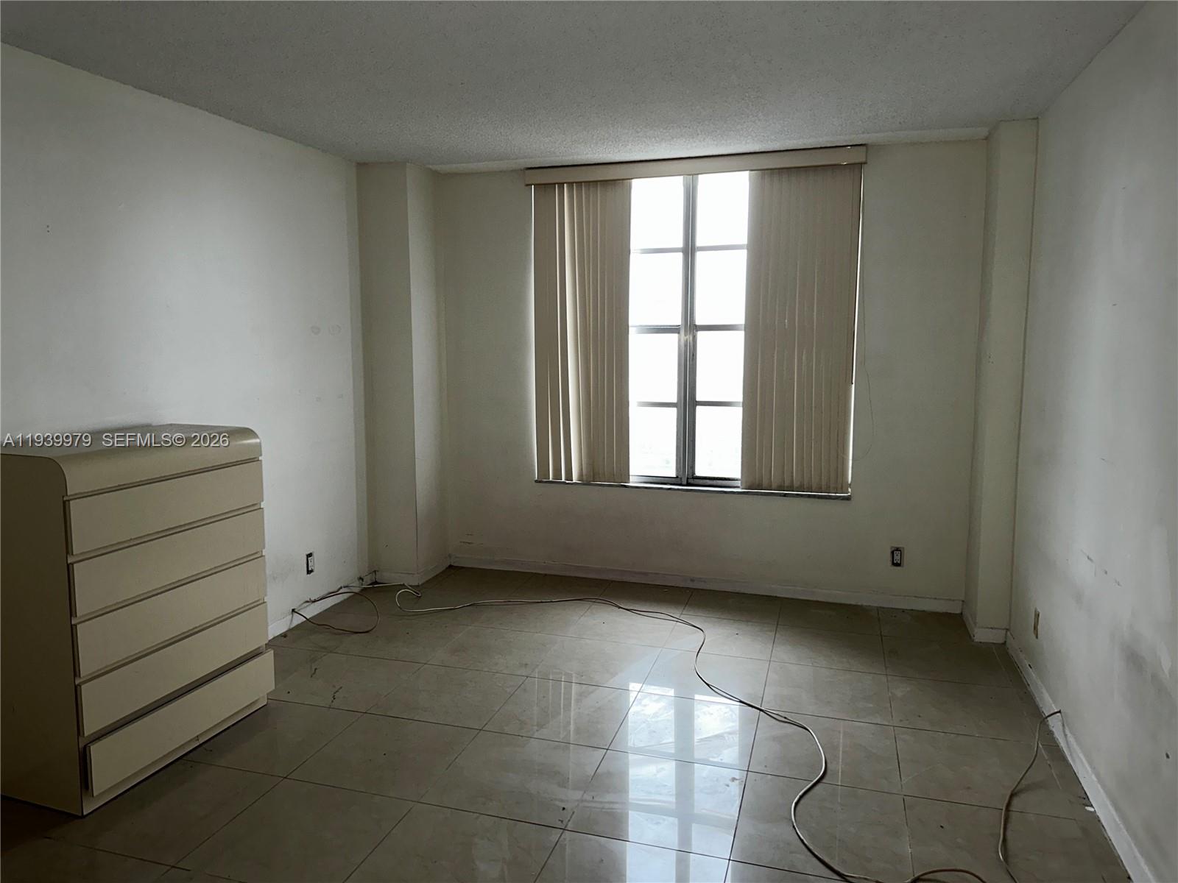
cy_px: 442
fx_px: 817
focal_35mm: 24
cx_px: 589
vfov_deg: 56.8
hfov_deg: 71.6
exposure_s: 1/15
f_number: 1.78
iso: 64
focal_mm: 6.86
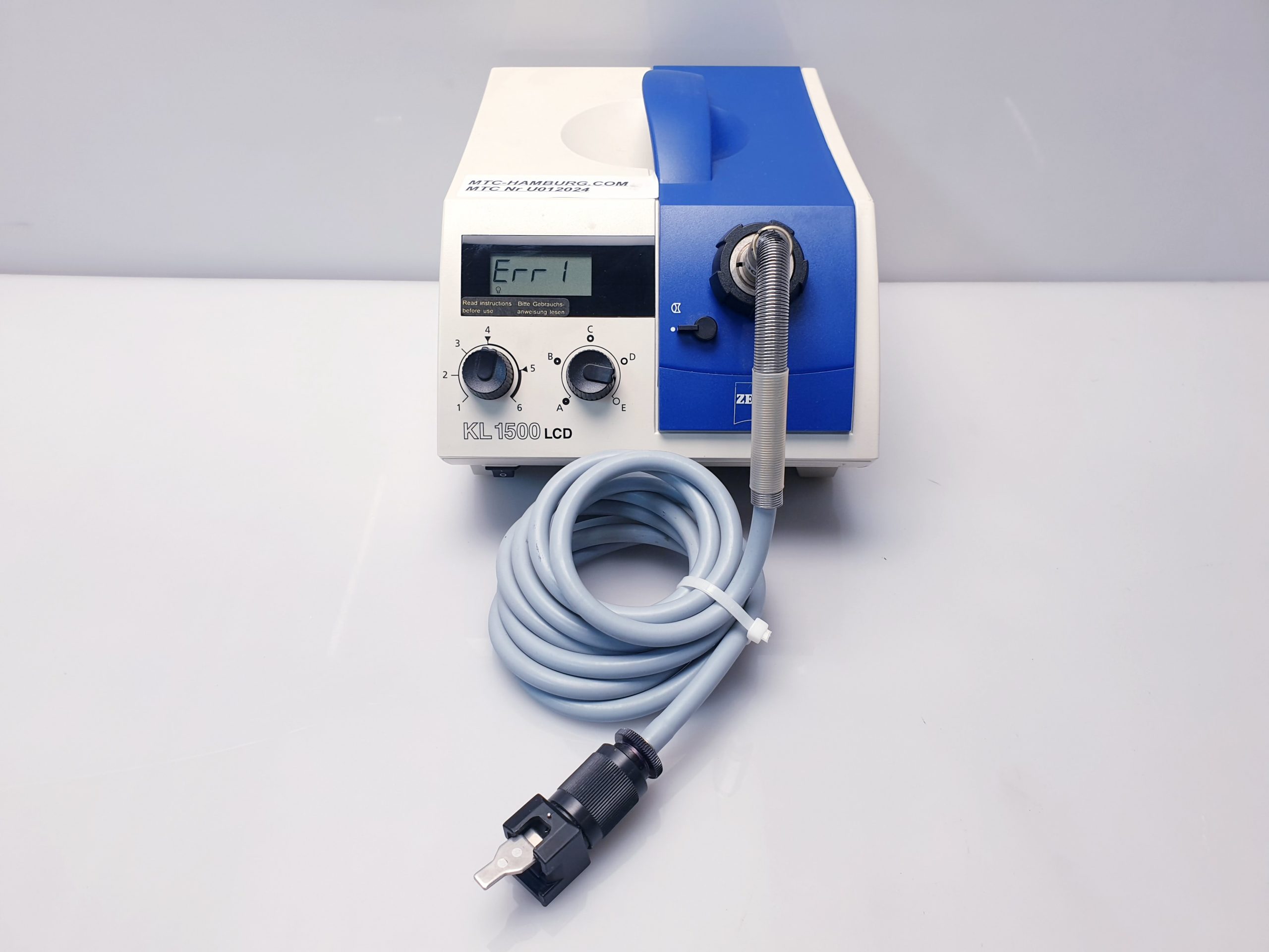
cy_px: 476
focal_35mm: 26
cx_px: 634
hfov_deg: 67.3
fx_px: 953
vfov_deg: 53.1
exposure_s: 1/50
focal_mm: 4.3
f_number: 2.4
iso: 50
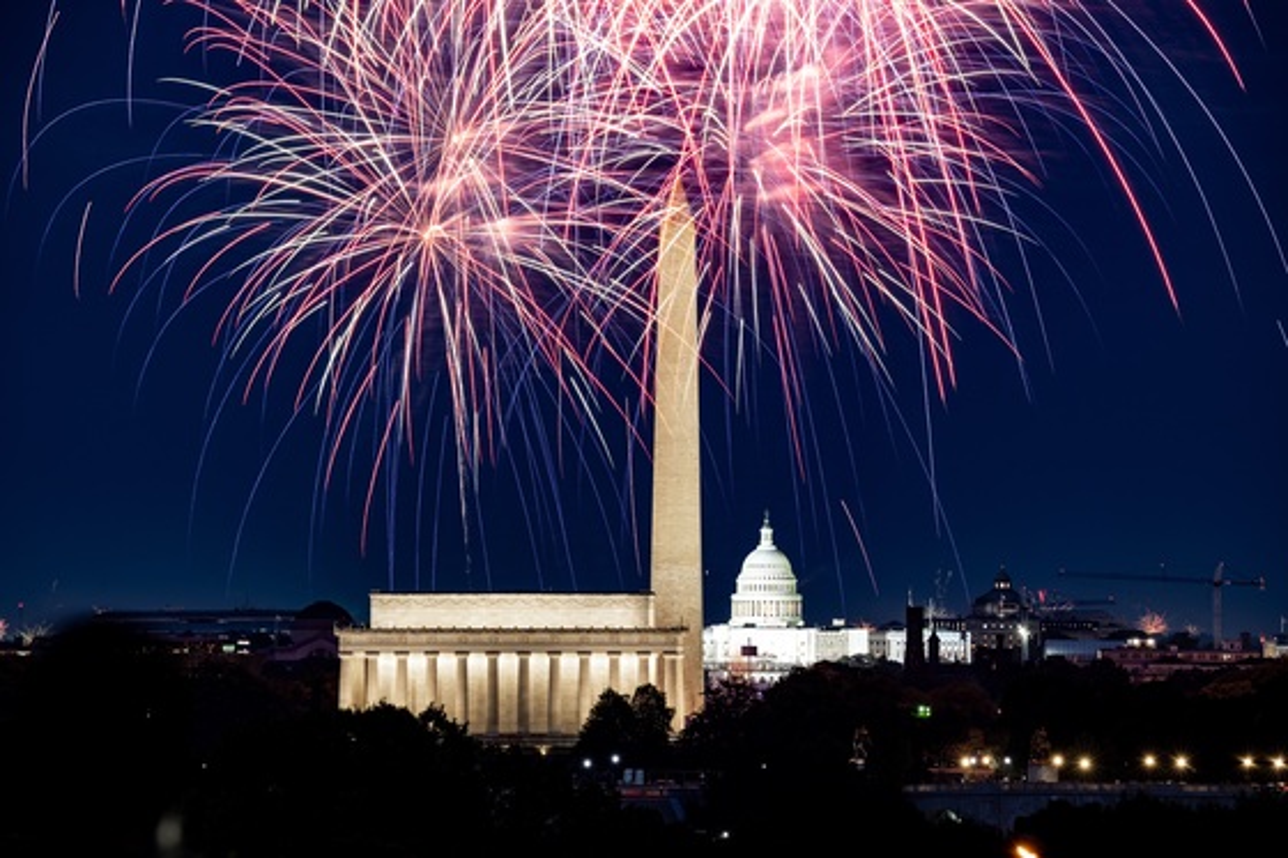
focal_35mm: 270
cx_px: 644
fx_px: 9657
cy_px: 429
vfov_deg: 5.1
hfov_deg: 7.6
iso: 80
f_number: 10
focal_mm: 270
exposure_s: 10
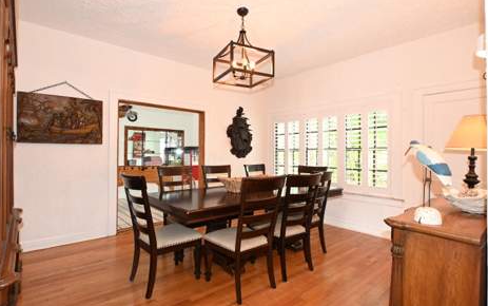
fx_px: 253
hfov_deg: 88.0
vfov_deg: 62.3
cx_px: 242
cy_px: 148
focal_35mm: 19
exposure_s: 1/60
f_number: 4
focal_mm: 12
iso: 1400
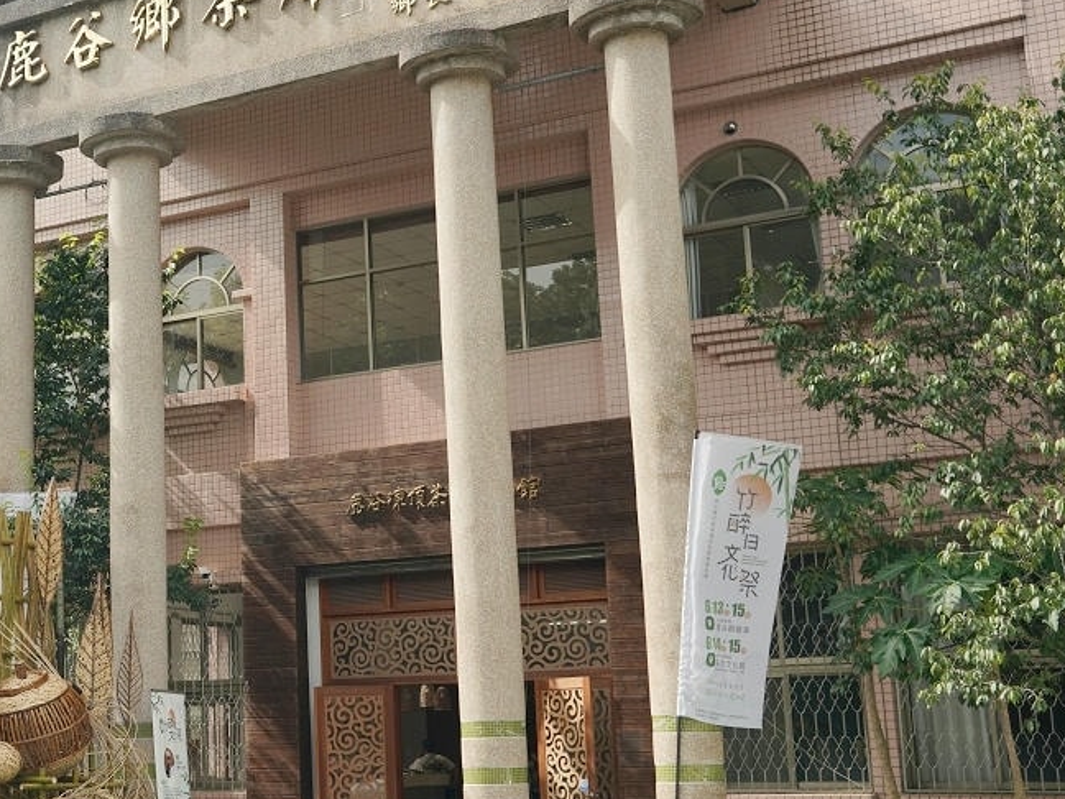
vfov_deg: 25.6
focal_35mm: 57
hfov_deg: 32.2
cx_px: 112
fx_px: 1754
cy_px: 347
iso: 100
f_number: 6.3
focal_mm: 32
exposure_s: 1/160
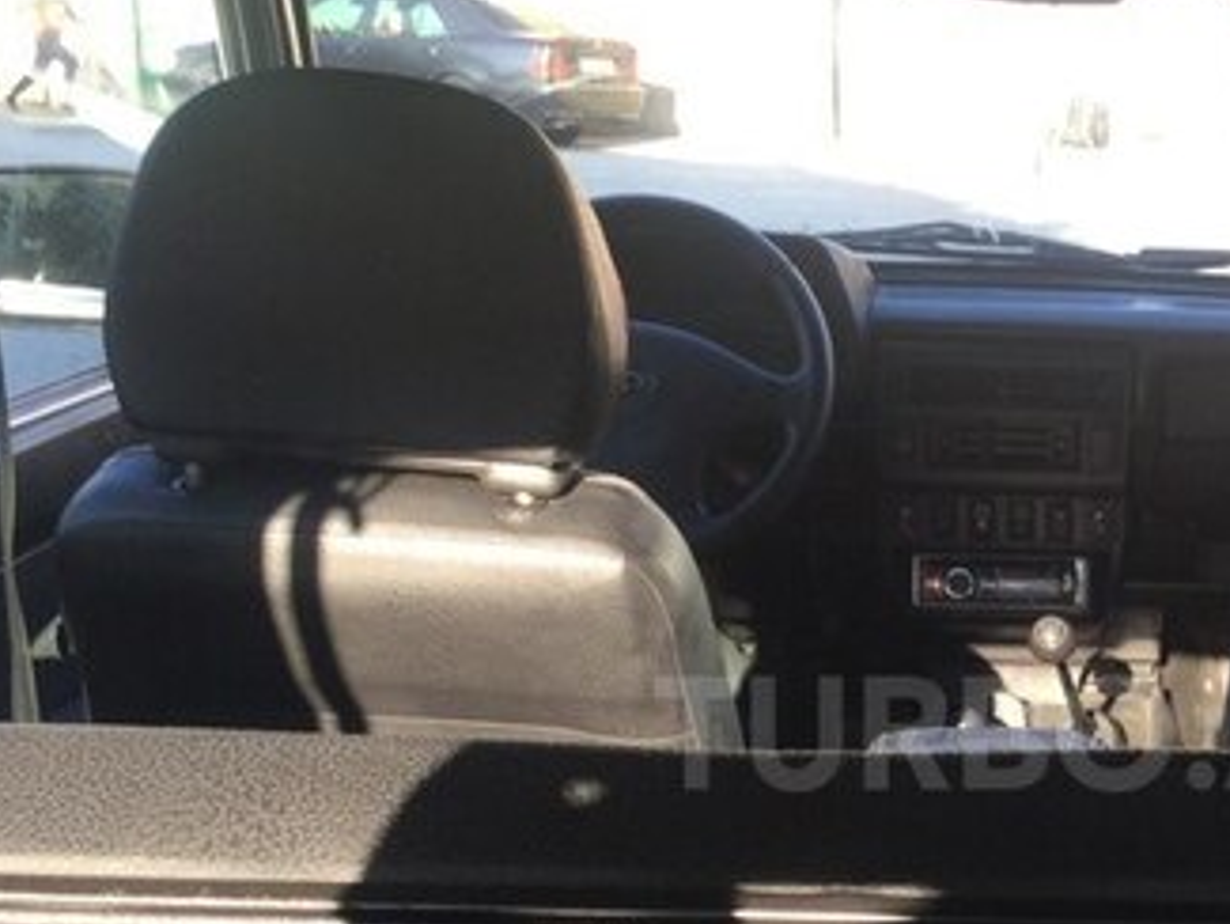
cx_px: 1041
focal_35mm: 63
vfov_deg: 23.0
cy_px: 733
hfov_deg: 29.8
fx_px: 2239
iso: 25
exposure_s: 1/100
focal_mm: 3.3
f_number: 2.4
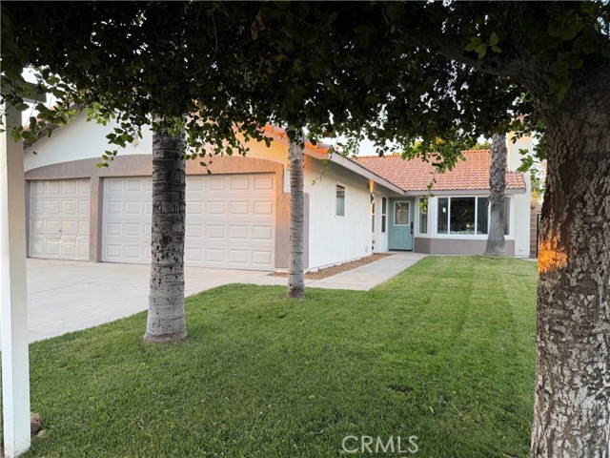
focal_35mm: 24
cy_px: 229
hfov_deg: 71.6
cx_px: 305
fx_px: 423
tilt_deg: -0.3
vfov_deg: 56.8
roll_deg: -1.3
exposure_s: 1/121
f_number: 1.78
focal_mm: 6.76
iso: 100
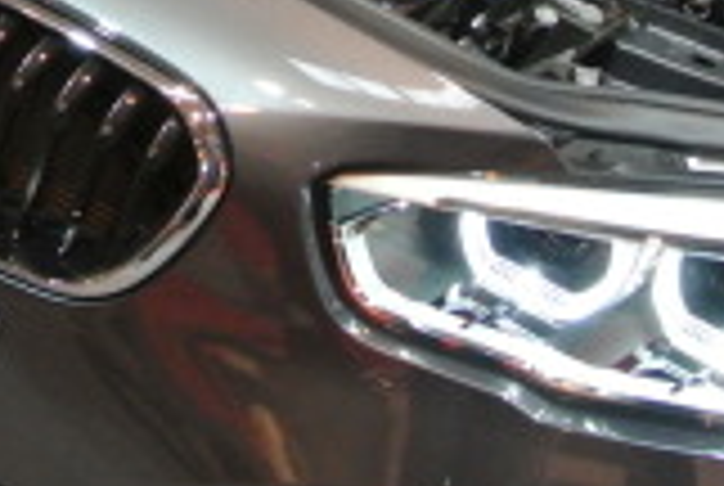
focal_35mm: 102
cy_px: 50
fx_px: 2055
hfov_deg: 19.5
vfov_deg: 13.4
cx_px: 22
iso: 1600
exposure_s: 1/125
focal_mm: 11.8
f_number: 3.8
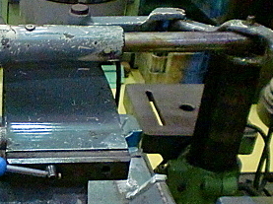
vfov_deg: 17.8
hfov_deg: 22.8
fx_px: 638
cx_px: -28
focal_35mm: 81
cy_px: 192
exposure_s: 1/60
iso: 1000
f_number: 3.1
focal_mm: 6.3
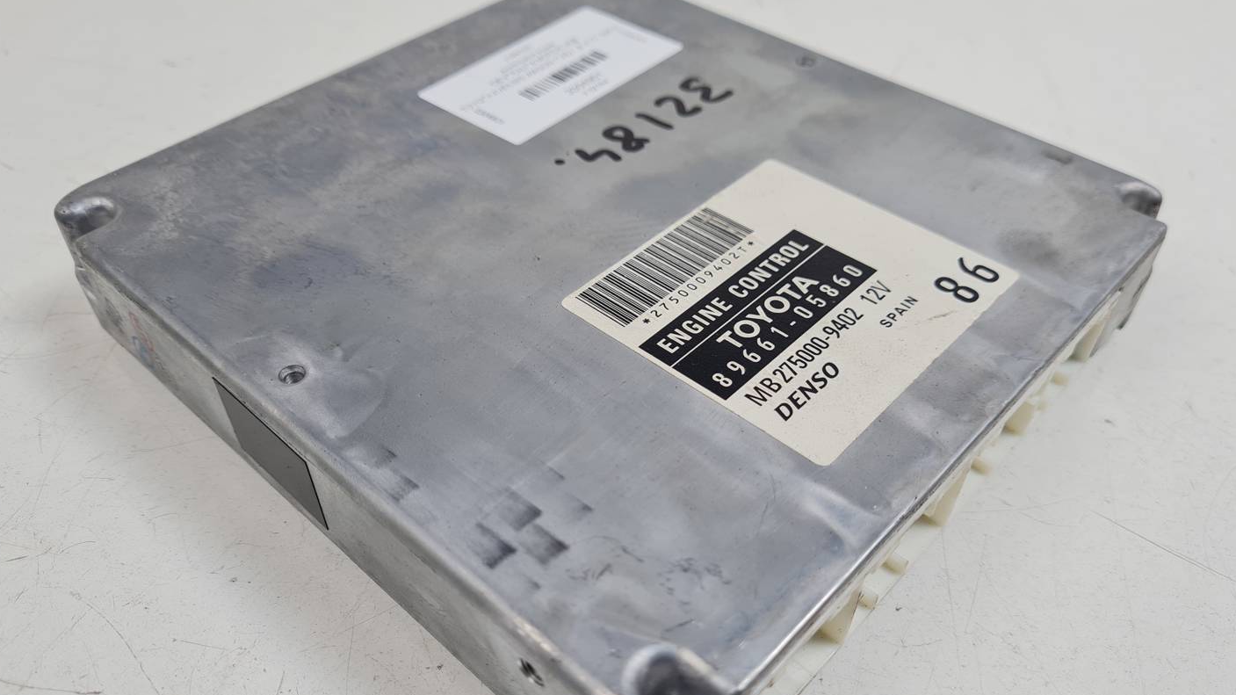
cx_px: 619
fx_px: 950
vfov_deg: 40.0
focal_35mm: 29
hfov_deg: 66.1
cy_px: 409
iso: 50
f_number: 1.8
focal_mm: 5.4
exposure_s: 1/321
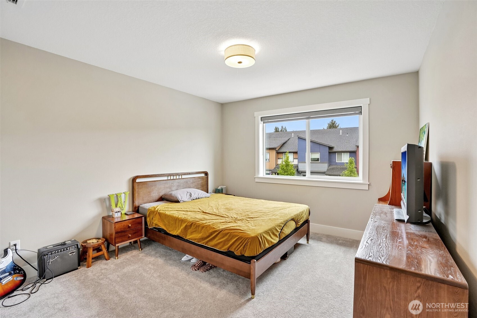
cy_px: 159
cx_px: 238
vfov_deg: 73.7
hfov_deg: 96.7
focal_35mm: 16
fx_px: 212
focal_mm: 16
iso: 400
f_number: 8
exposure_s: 1/10
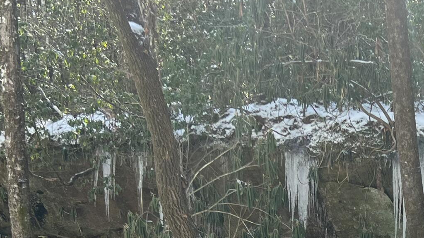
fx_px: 933
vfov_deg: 13.3
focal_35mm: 83
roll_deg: -1.9
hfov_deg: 24.1
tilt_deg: -8.5
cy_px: 408
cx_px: 453
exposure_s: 1/436
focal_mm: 5.7
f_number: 1.5
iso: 50
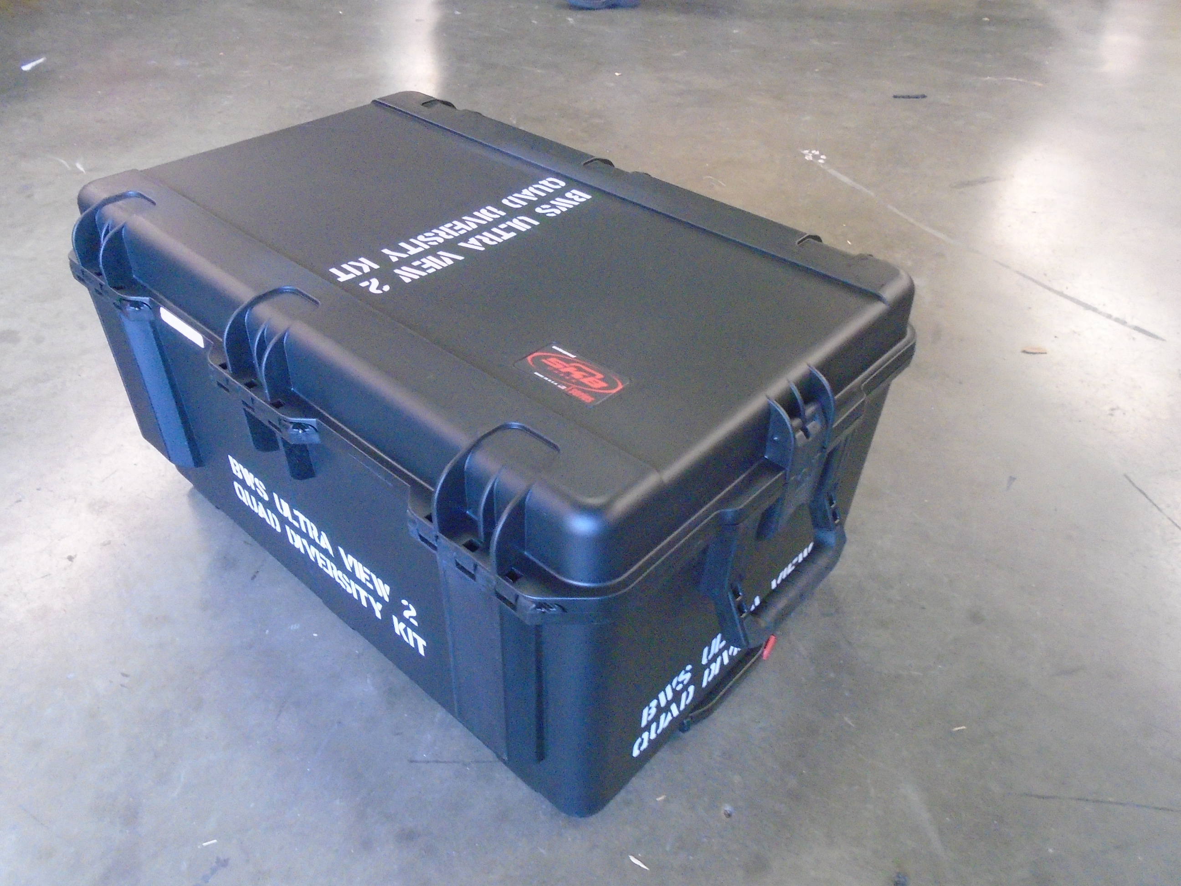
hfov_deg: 67.3
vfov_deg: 53.1
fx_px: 887
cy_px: 443
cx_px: 590
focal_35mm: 26
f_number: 3.2
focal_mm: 4.6
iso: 800
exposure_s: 1/25
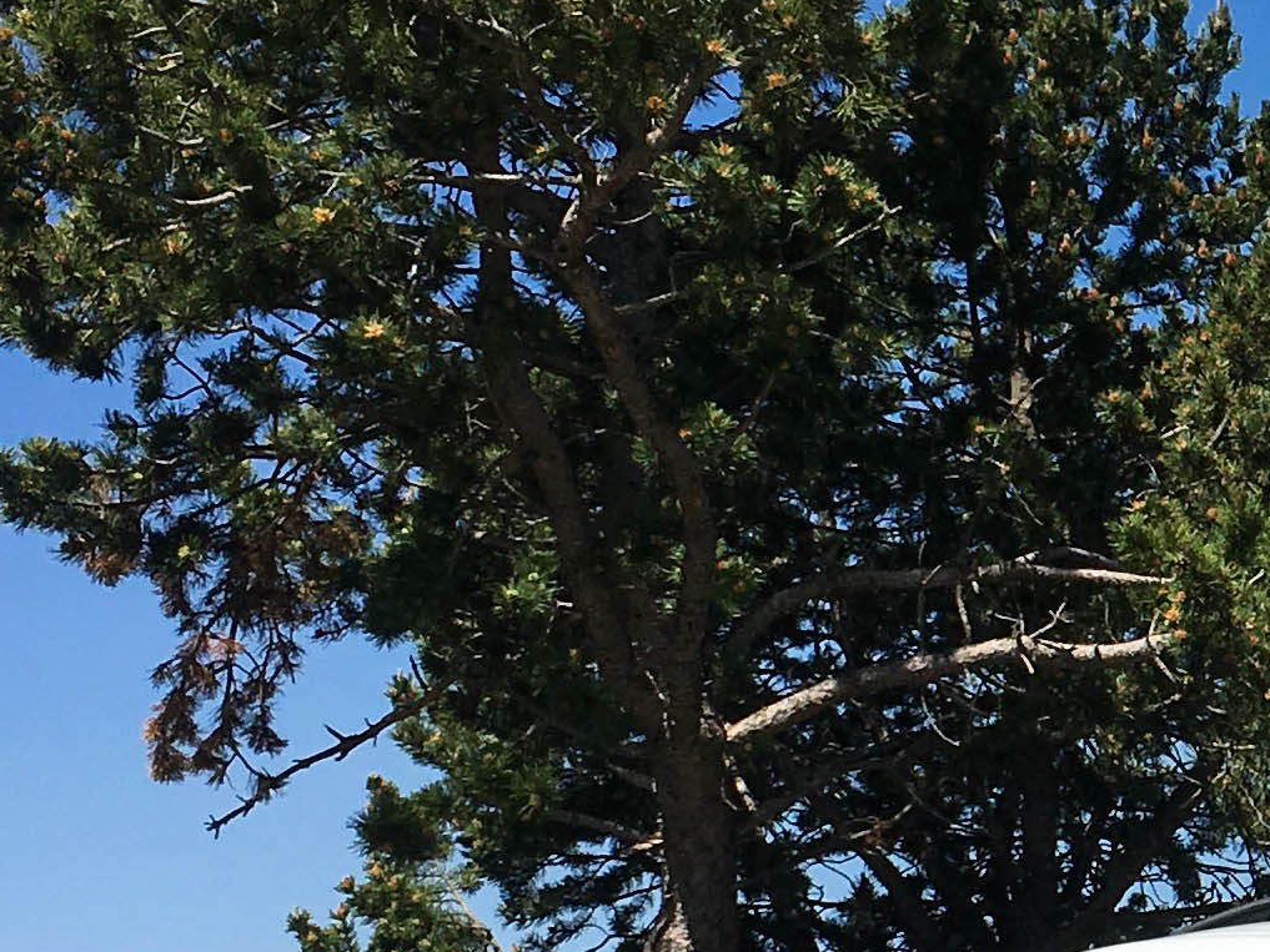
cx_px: 1706
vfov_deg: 12.8
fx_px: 4220
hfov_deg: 16.1
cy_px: 816
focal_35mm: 115
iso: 25
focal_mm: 4.15
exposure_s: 1/2200
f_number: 2.2
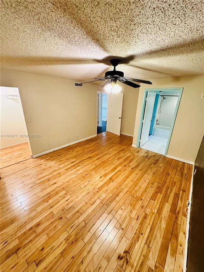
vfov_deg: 102.1
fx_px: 110
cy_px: 136
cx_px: 102
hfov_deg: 85.7
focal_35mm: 14
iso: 500
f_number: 2.2
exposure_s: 1/60
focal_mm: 2.22
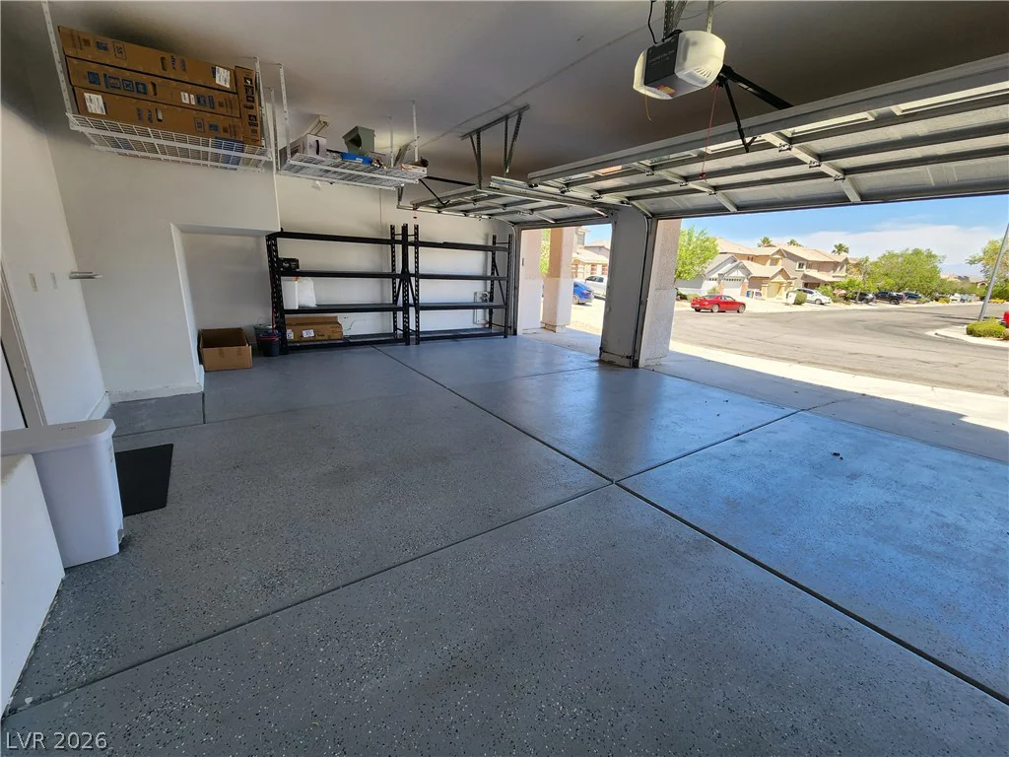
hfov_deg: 106.2
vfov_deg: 89.9
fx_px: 379
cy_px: 378
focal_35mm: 13
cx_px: 504
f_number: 2.2
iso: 50
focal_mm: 2.2
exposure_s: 1/353
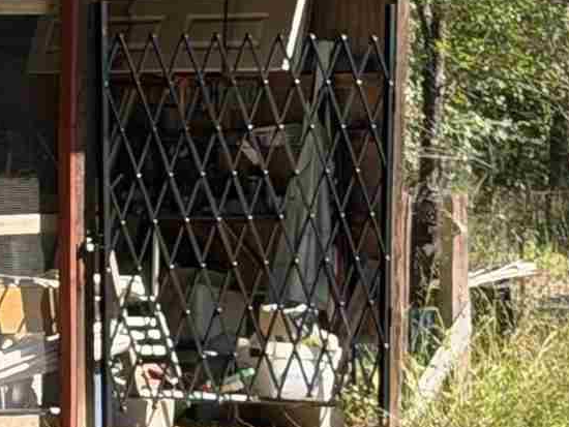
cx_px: -228
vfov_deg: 5.5
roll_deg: -1.0
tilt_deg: -2.9
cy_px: 385
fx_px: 4407
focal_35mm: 268
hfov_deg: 7.3
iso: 64
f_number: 1.78
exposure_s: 1/1133
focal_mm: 6.76
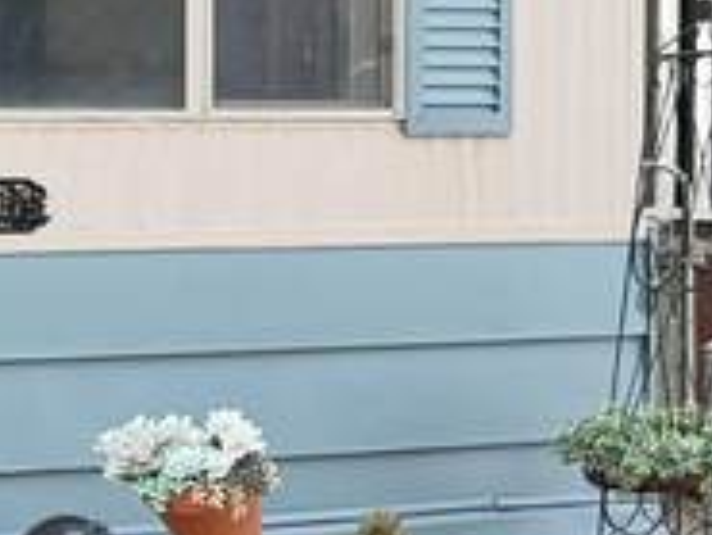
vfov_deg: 8.9
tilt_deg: -0.7
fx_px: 3417
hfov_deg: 10.1
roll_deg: -0.1
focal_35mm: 166
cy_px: 139
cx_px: -1093
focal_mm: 6.76
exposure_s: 1/1250
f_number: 1.78
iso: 100
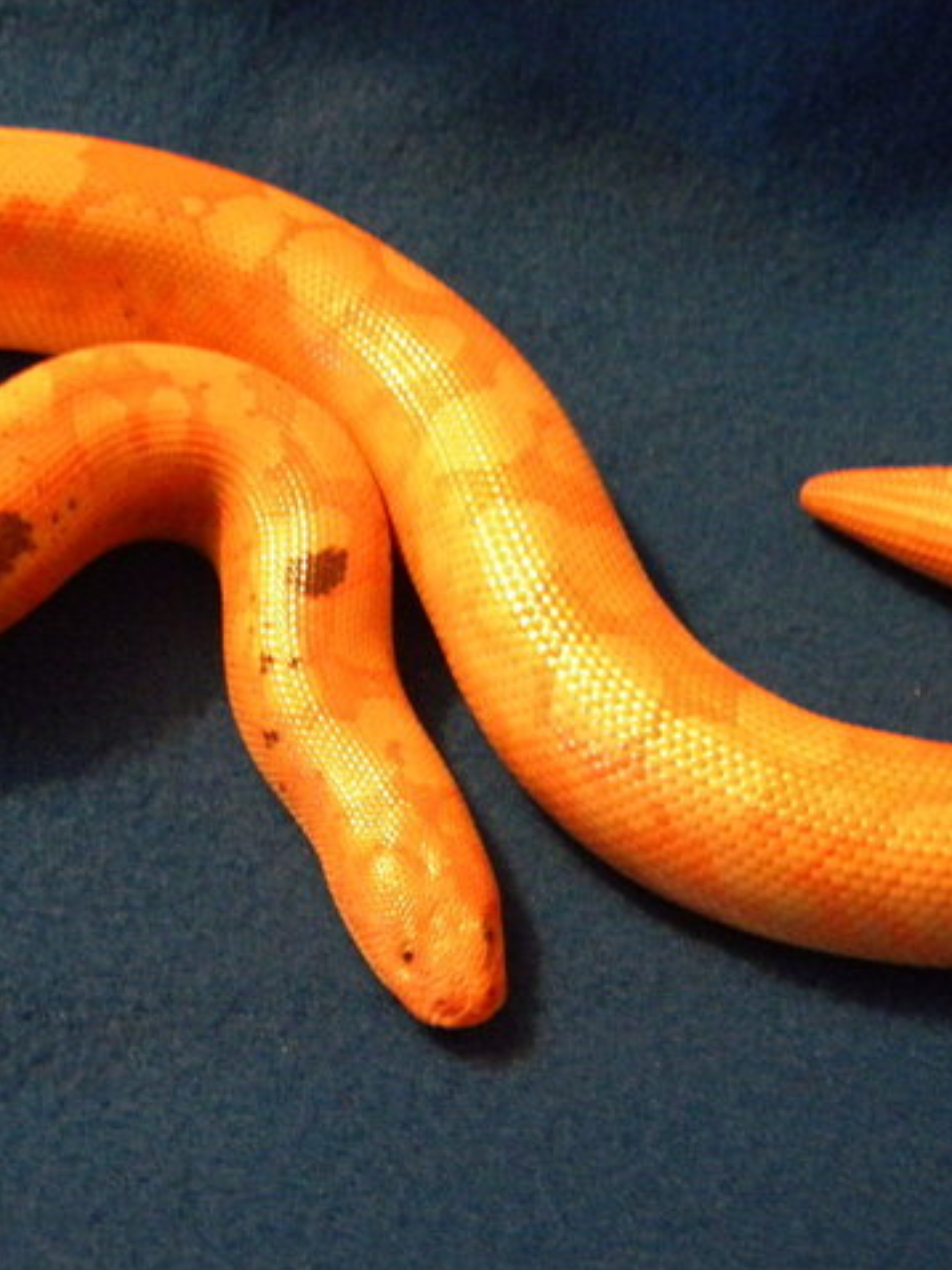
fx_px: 2016
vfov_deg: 34.9
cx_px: 425
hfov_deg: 26.6
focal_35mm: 55
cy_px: 634
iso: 671
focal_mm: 7.3
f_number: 3.8
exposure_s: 1/9
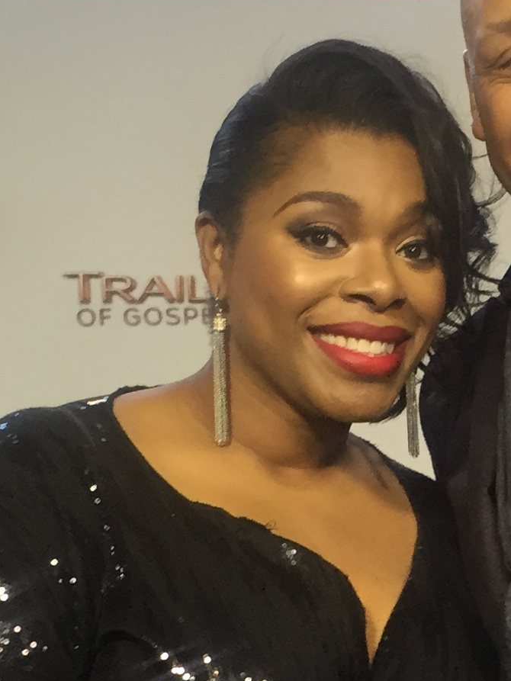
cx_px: 579
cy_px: 580
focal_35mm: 106
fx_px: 2086
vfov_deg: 18.3
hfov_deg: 13.6
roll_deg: +0.9
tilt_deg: -3.6
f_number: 2.2
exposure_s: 1/30
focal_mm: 4.15
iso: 32
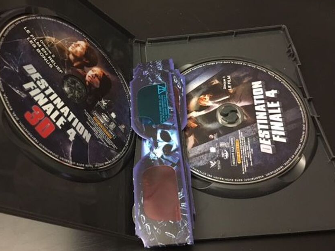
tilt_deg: -56.0
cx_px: 149
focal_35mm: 35
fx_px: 339
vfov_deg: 40.6
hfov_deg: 52.5
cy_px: 110
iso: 400
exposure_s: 1/17
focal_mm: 4.15
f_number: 2.2
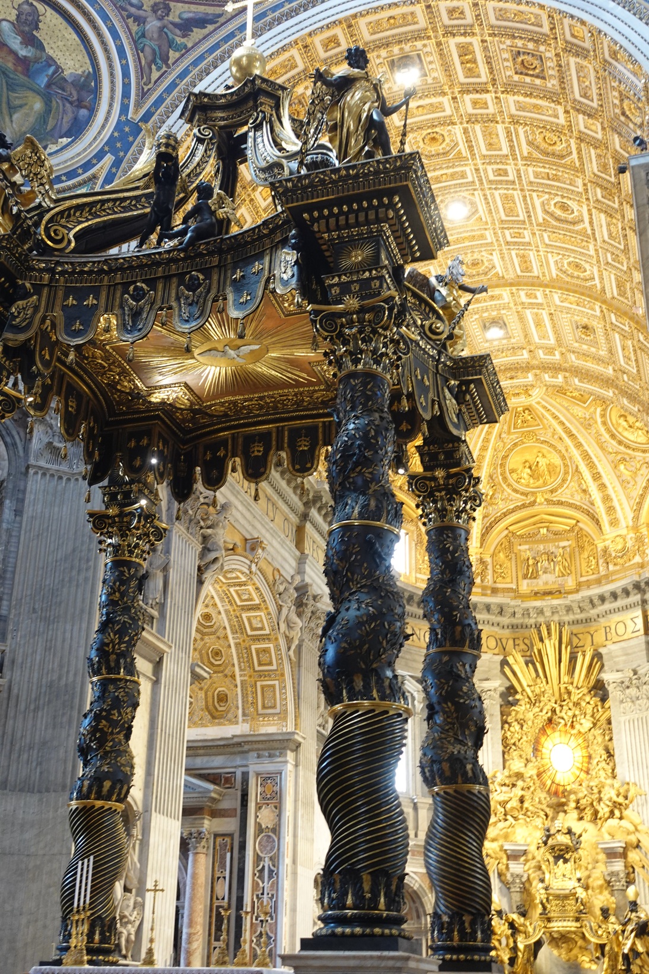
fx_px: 1136
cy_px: 487
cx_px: 324
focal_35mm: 42
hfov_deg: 31.9
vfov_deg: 46.4
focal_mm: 15.31
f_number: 2.8
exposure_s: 1/25
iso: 800
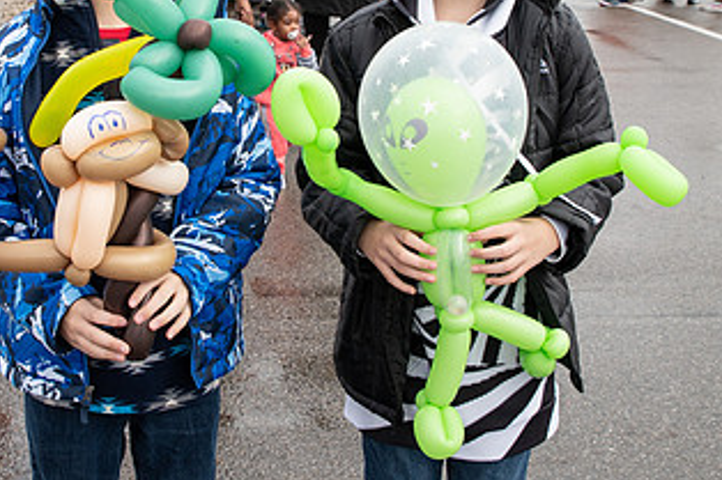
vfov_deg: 25.5
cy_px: 93
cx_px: 242
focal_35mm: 52
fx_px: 1042
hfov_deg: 37.8
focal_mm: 24
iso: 400
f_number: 6.3
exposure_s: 1/400
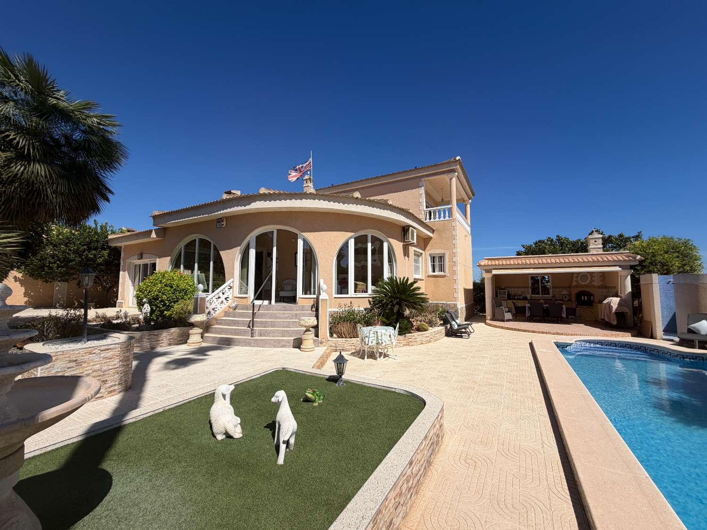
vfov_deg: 85.7
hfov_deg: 102.1
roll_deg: +0.7
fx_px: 286
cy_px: 265
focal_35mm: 14
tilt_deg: +5.1
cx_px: 354
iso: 20
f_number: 2.2
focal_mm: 2.22
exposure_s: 1/1613
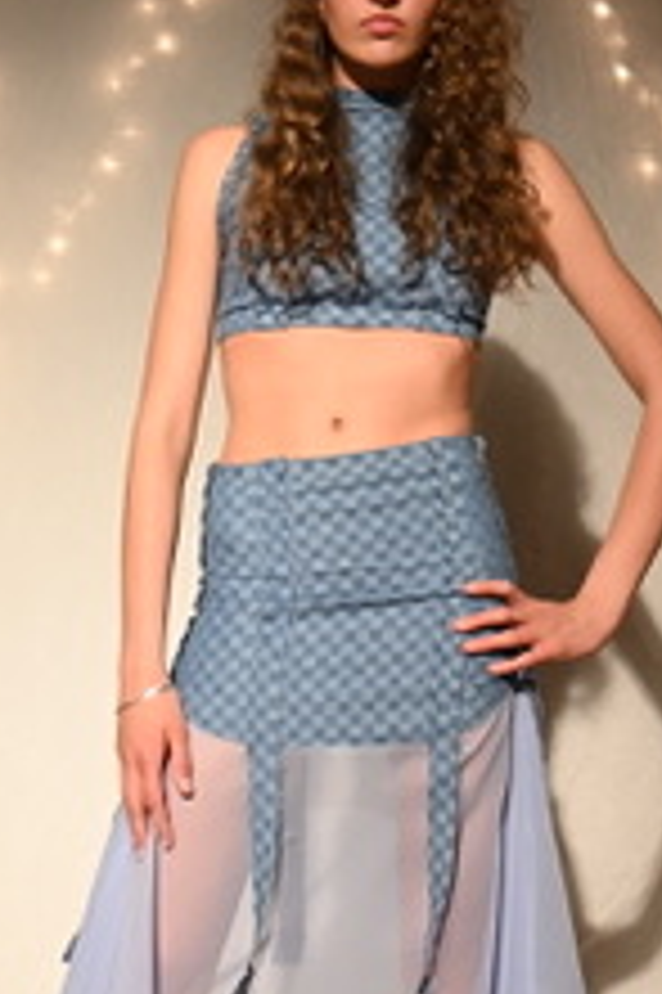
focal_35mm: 72
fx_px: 1978
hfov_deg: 19.0
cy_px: 571
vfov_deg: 28.2
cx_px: 378
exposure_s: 1/125
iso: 800
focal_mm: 19.5
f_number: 3.8
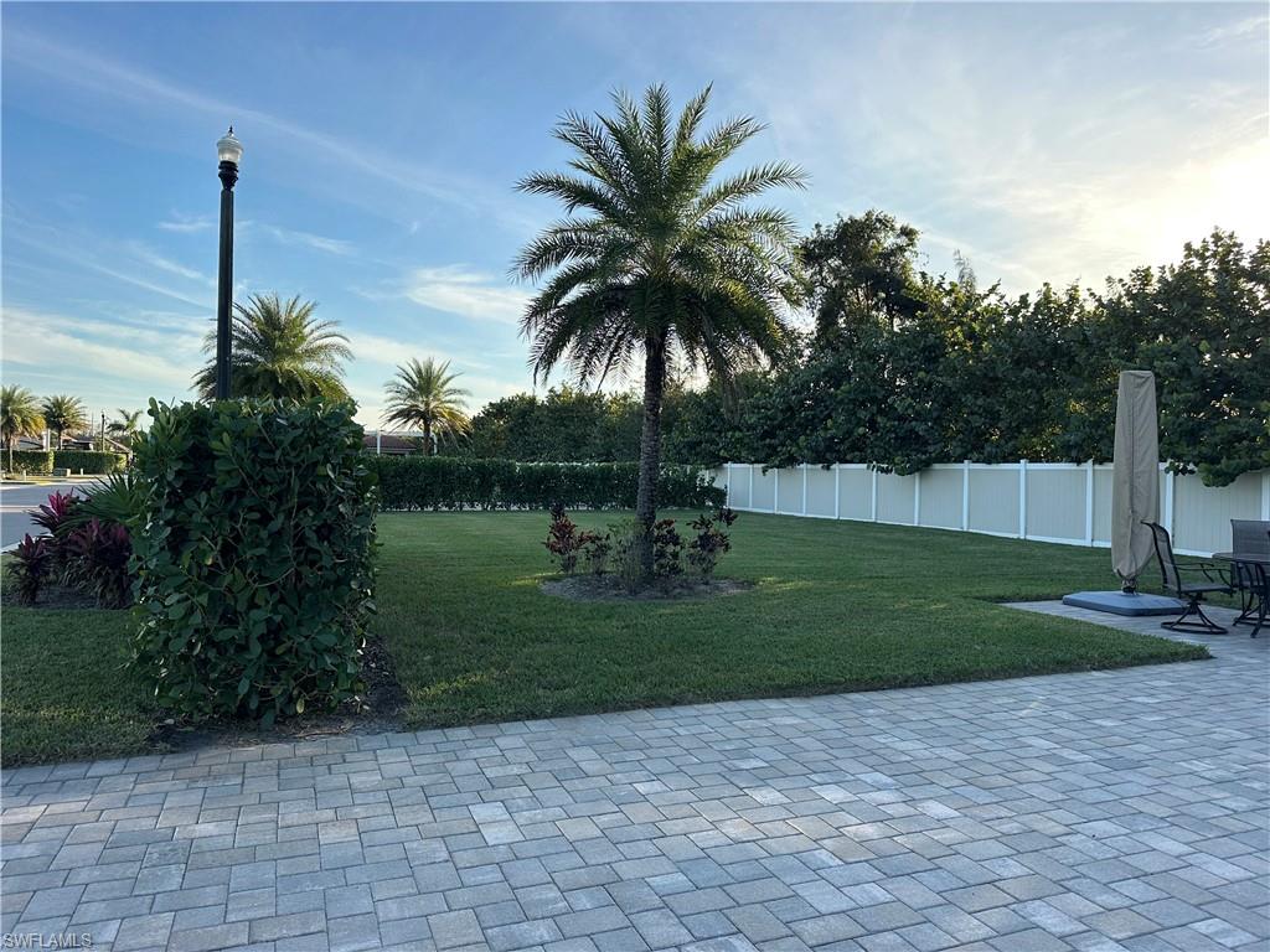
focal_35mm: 24
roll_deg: -1.6
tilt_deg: -1.0
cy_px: 476
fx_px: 881
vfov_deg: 56.8
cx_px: 635
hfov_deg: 71.6
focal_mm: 6.86
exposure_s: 1/1880
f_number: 1.78
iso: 80
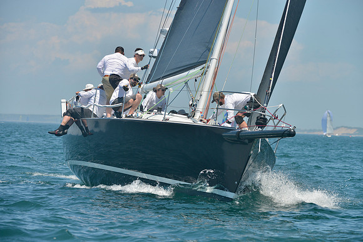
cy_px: 121
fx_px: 2017
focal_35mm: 200
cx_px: 182
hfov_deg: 10.3
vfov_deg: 6.9
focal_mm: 200
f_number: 7.1
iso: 280
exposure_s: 1/1000
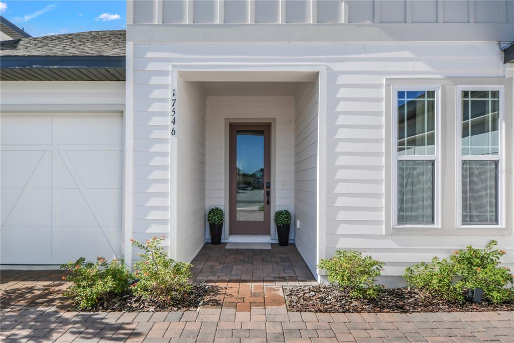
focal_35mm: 24
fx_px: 343
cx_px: 257
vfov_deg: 53.1
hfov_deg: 73.8
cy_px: 172
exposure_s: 1/400
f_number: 7.1
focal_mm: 16
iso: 100
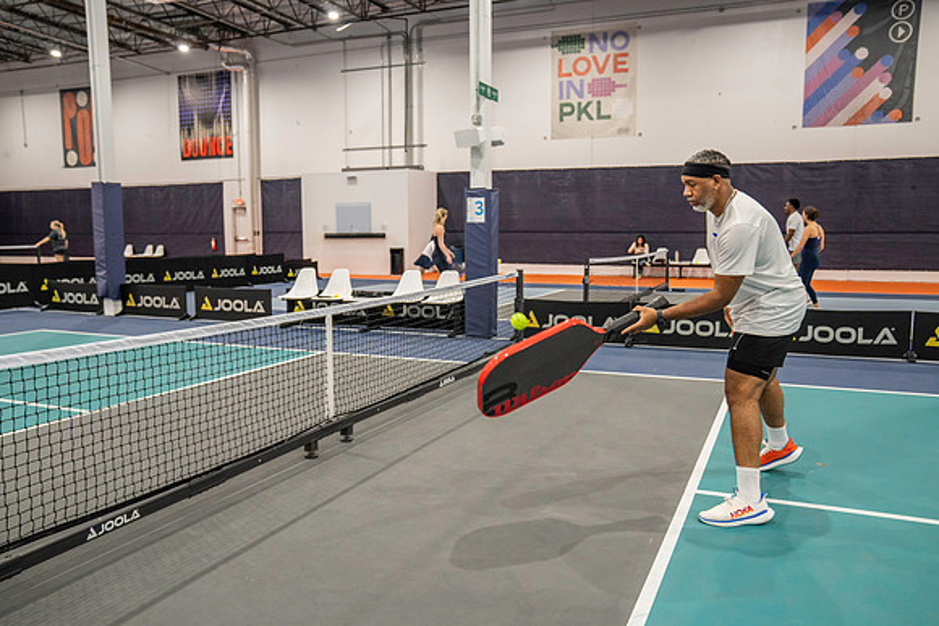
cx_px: 470
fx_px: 757
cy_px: 313
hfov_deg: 63.6
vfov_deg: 45.0
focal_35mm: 29
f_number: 4
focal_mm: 29
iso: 2500
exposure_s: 1/320
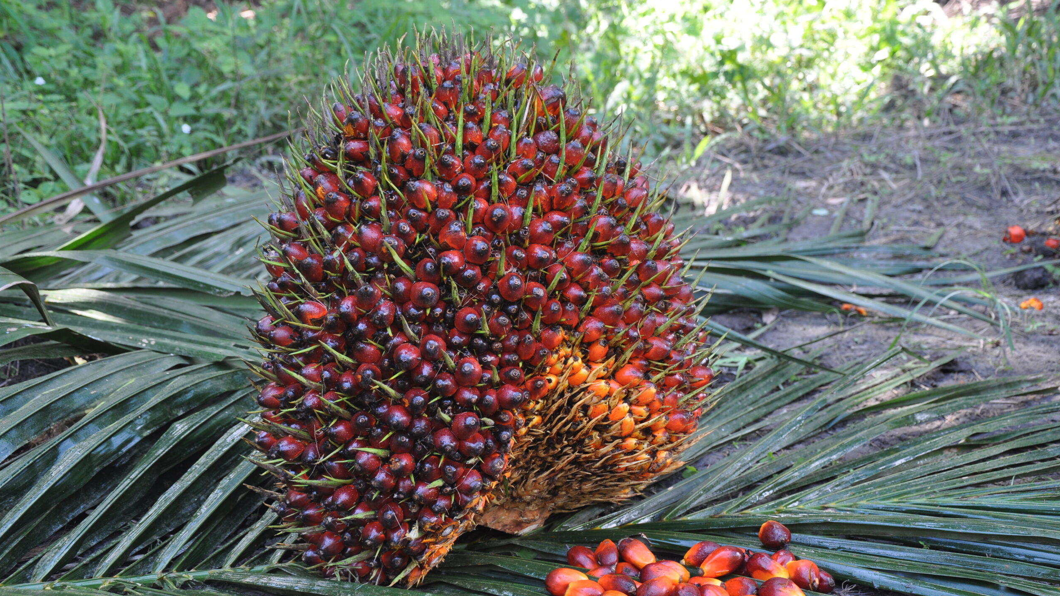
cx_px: 534
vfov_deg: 21.6
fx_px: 1561
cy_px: 344
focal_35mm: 56
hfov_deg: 37.5
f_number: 5.6
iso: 200
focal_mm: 35
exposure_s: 1/30
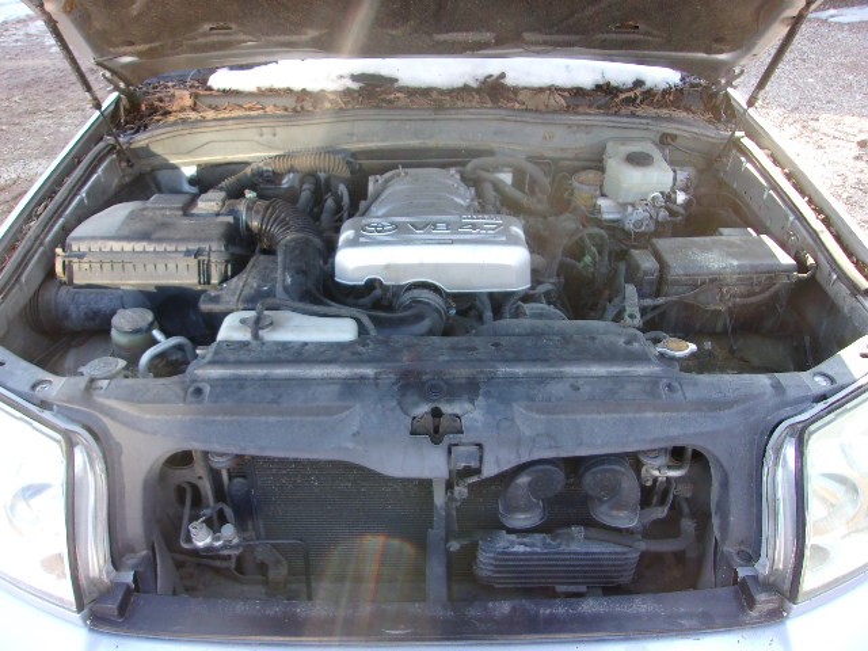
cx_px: 434
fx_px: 677
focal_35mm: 27
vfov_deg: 51.4
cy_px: 326
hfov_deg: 65.3
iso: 80
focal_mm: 4.9
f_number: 3
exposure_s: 1/58
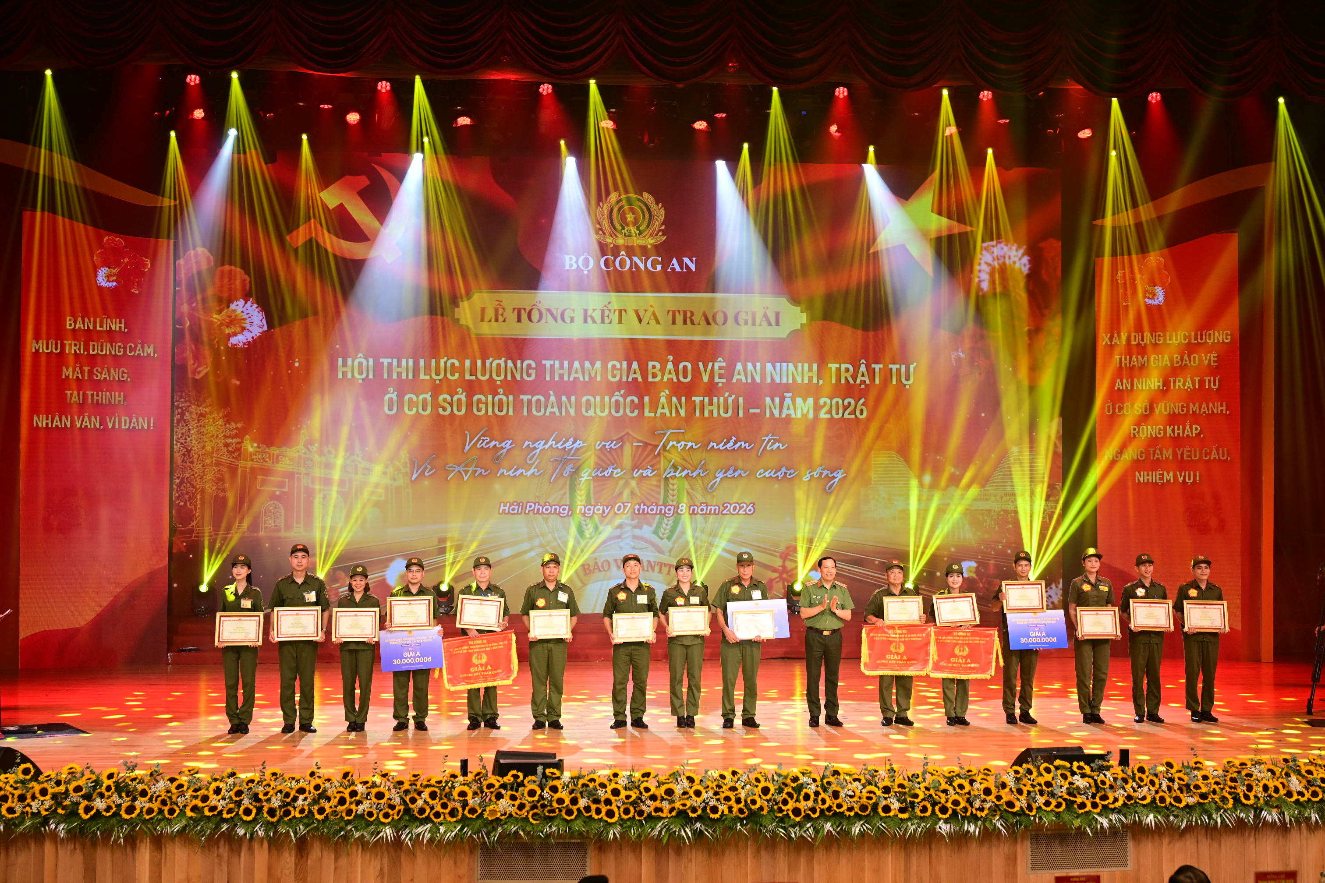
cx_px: 662
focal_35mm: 45
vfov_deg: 29.9
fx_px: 1656
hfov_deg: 43.6
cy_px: 442
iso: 640
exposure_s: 1/200
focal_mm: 45
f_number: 4
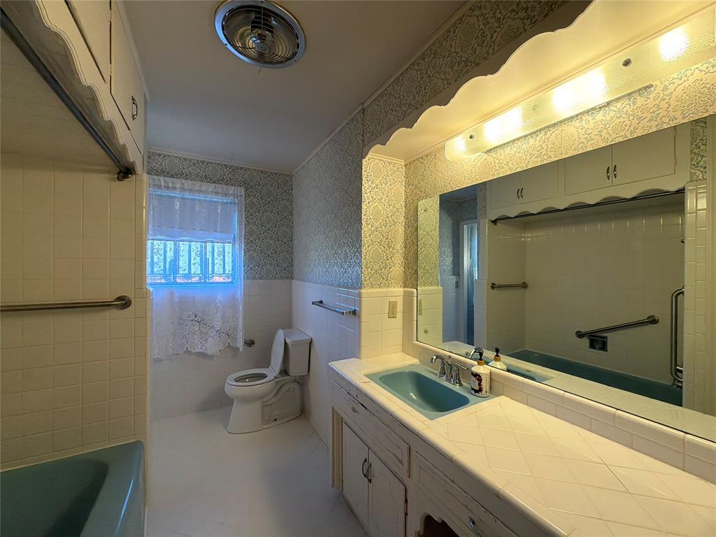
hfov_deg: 102.1
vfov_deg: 85.7
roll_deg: -0.6
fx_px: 290
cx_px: 358
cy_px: 268
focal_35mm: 14
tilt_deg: -0.7
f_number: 2.2
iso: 125
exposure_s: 1/120
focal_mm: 2.22
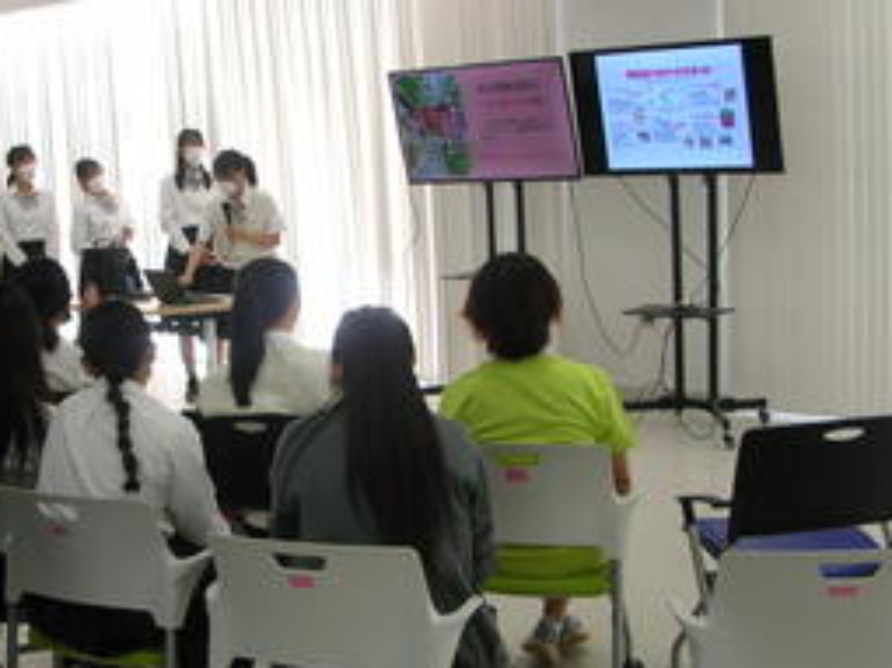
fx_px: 1417
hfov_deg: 34.7
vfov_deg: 26.5
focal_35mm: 55
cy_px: 357
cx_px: 315
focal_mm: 5.8
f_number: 2.8
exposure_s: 1/17.4
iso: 50
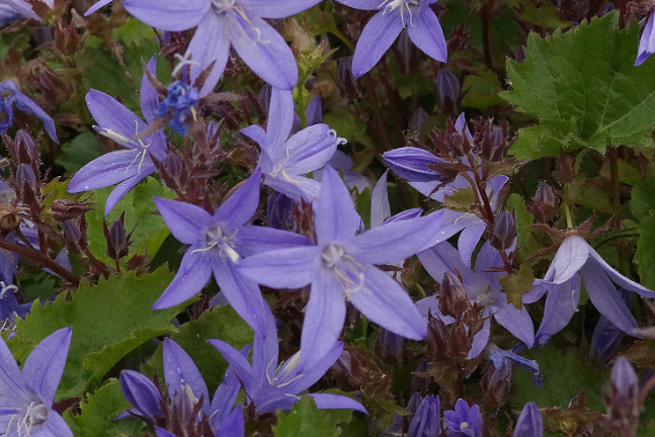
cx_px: 582
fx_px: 5060
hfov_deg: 7.4
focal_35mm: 278
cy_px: 66
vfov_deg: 4.9
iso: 1250
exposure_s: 1/160
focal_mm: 100
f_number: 10
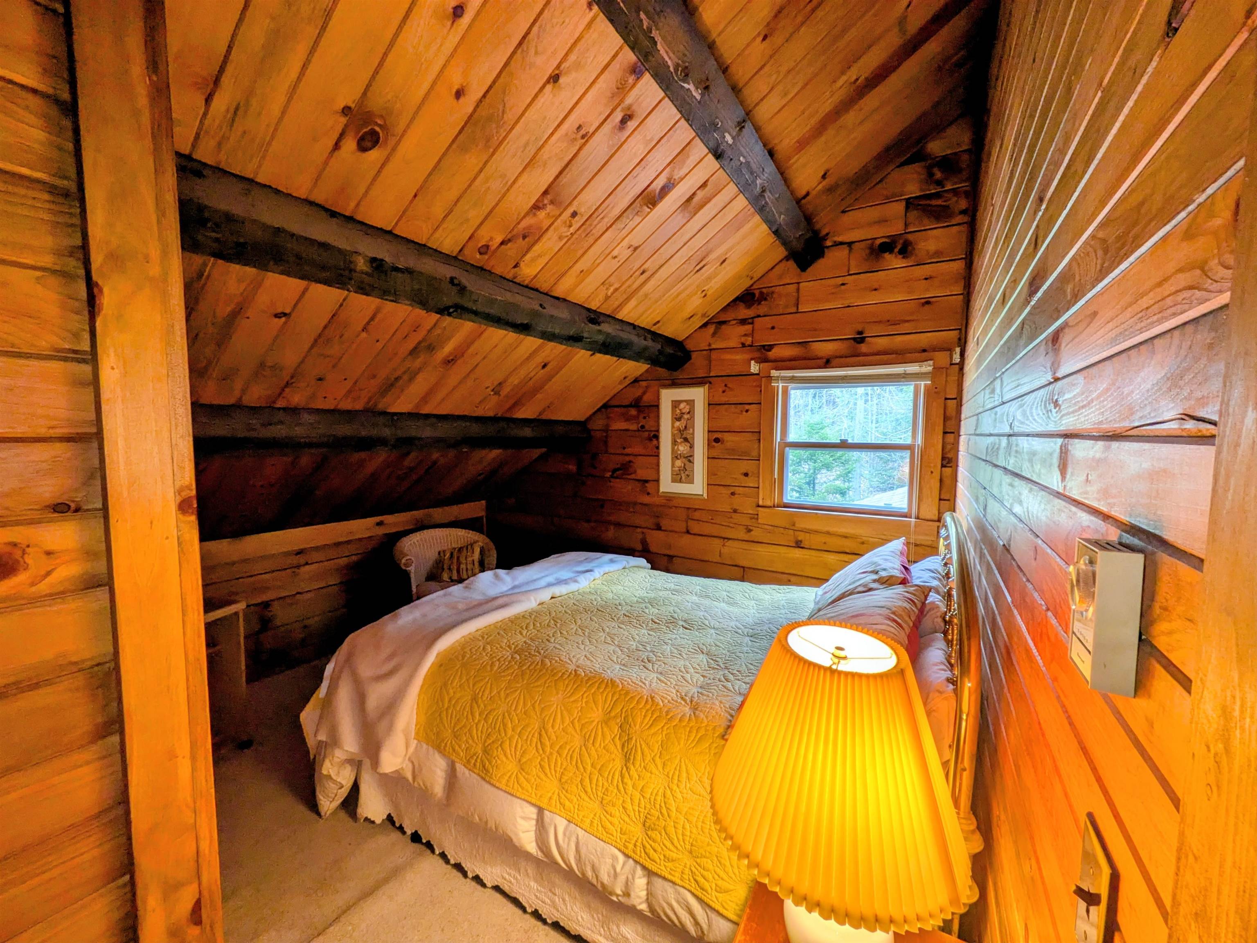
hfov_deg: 102.1
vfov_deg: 85.7
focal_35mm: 14
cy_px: 472
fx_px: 508
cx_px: 628
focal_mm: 1.83
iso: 99
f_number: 2.2
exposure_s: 1/60
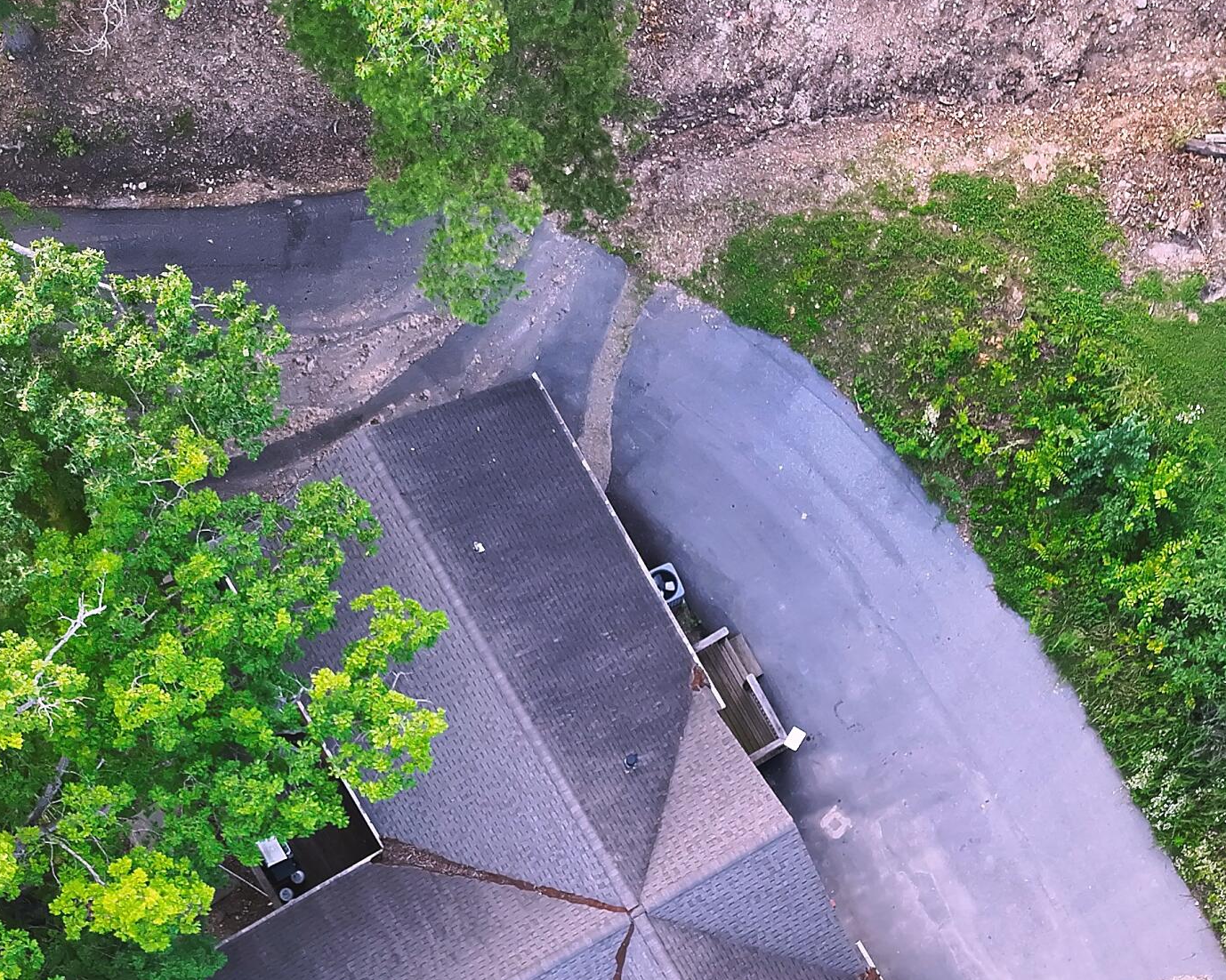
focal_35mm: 51
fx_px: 1850
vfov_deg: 27.8
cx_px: 618
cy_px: 993
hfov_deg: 36.7
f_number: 1.7
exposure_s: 1/350
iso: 170
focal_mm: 6.7
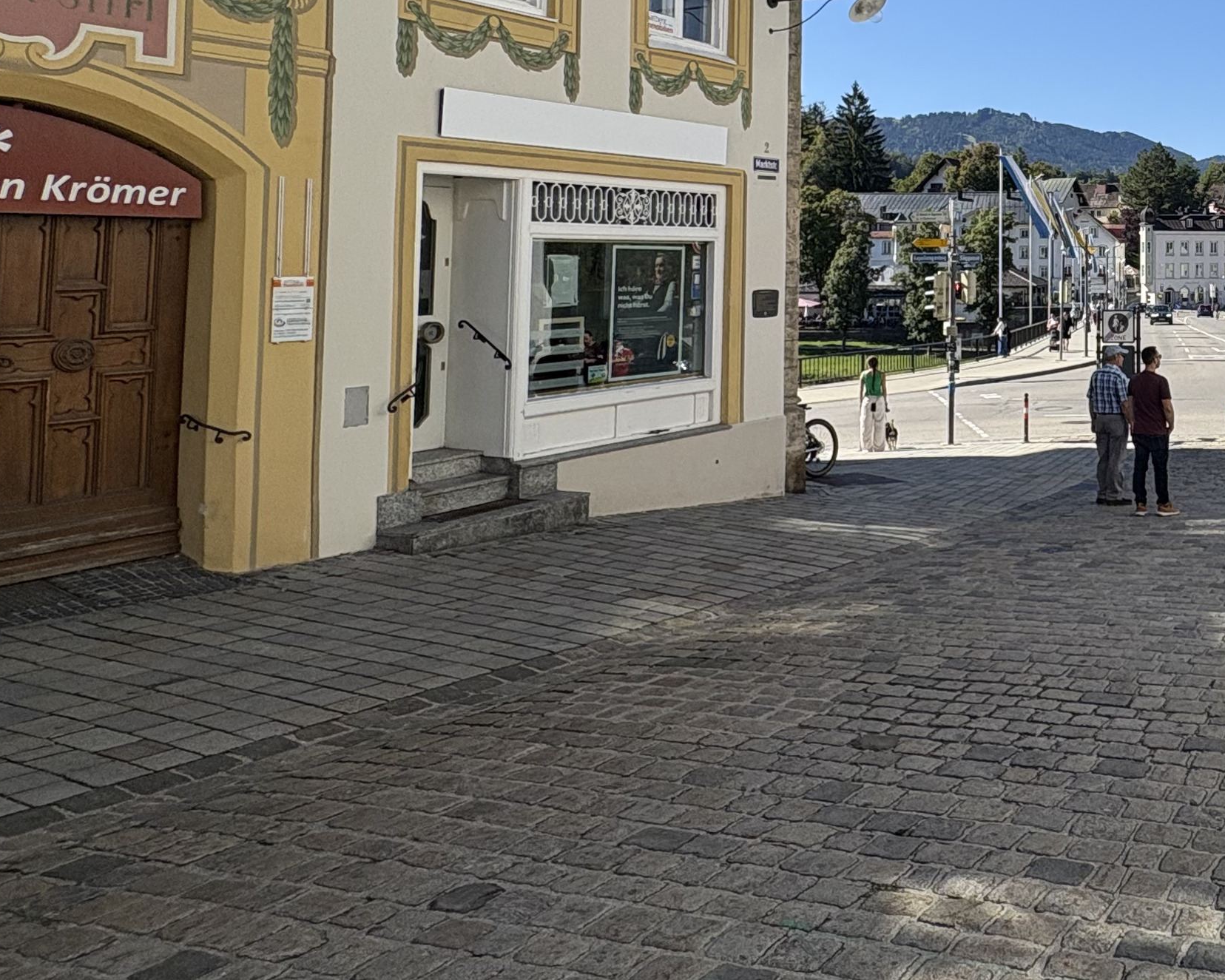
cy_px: 185
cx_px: 1197
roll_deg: +0.2
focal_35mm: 33
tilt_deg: +4.4
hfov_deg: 46.4
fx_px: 1196
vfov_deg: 42.4
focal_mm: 2.22
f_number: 2.2
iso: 50
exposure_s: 1/2083
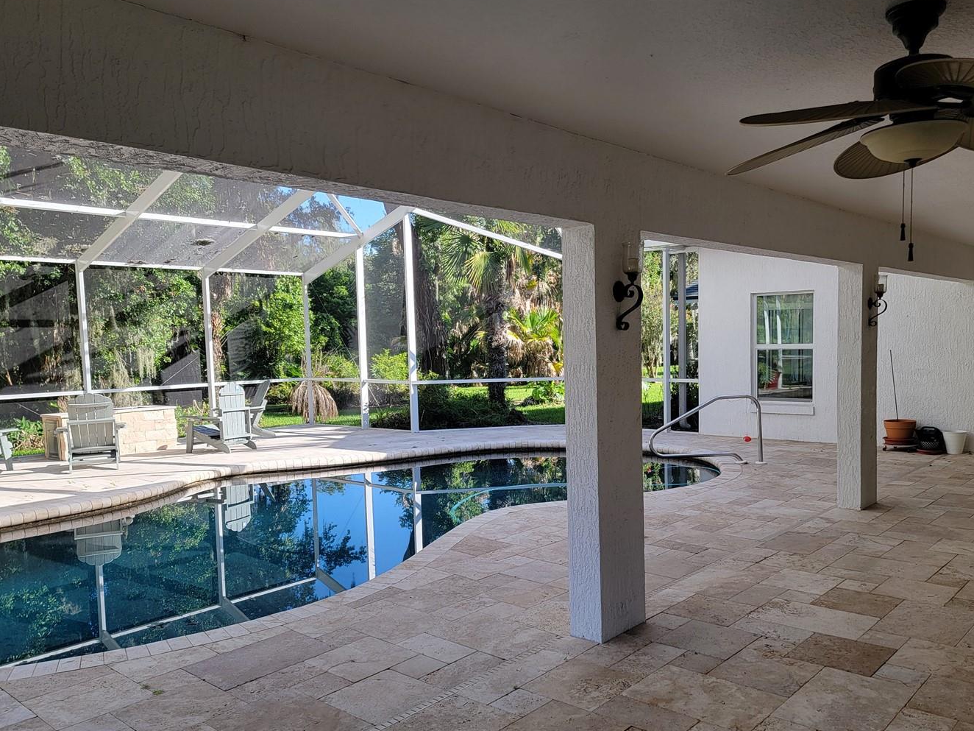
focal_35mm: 29
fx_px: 816
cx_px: 563
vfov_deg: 48.2
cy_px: 384
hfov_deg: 61.3
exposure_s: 1/120
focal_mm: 6.7
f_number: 1.8
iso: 20
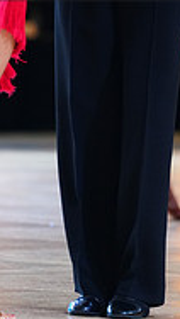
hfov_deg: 2.3
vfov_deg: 4.1
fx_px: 4455
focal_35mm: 526
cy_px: -54
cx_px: 53
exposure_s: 1/400
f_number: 2.8
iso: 2000
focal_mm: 163
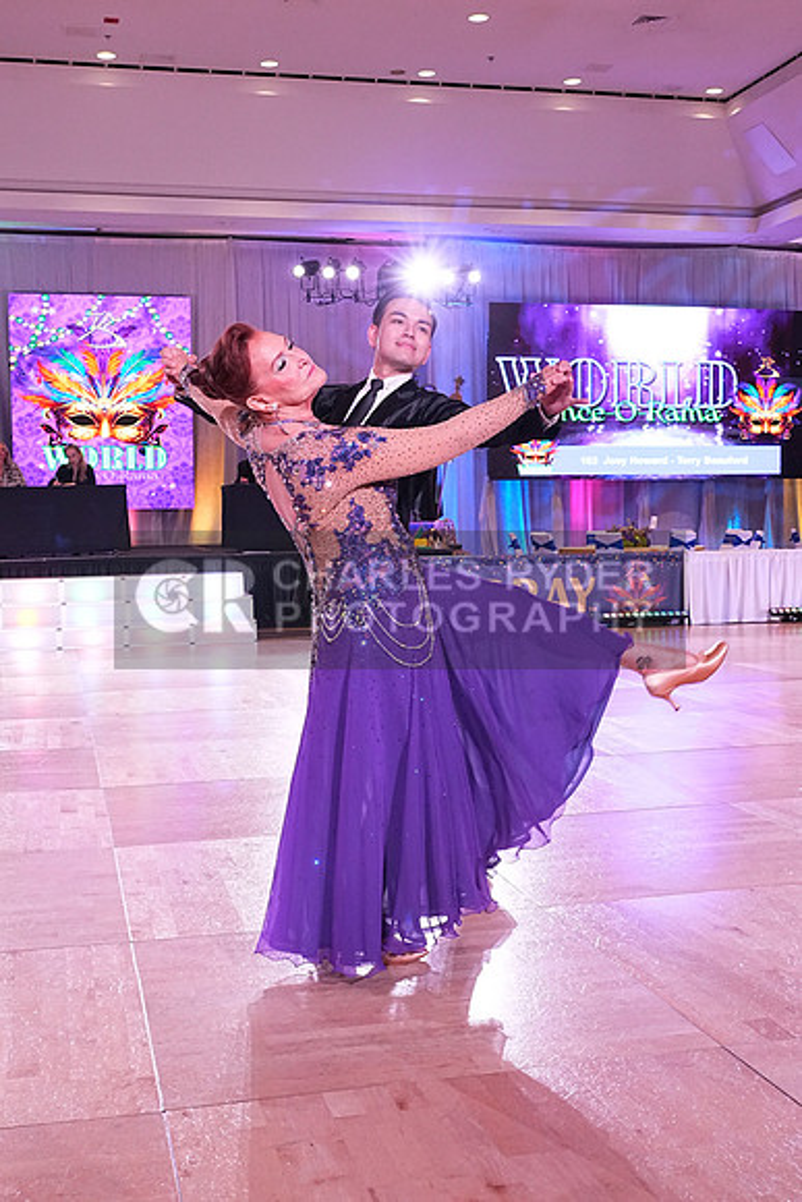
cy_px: 601
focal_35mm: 40
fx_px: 1336
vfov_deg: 48.4
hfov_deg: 33.4
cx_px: 401
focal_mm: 27
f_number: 6.3
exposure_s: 1/250
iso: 3200
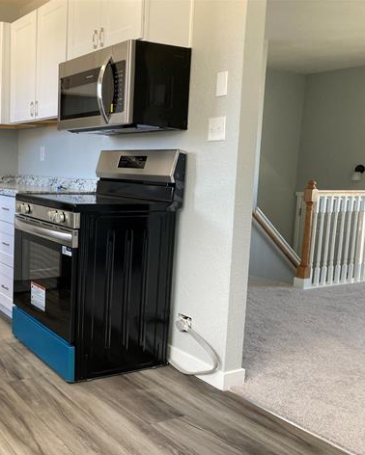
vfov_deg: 49.1
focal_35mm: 37
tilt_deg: -7.0
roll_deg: -2.4
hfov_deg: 38.4
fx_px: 499
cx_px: 65
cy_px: 230
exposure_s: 1/60
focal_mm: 3.99
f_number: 1.8
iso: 64
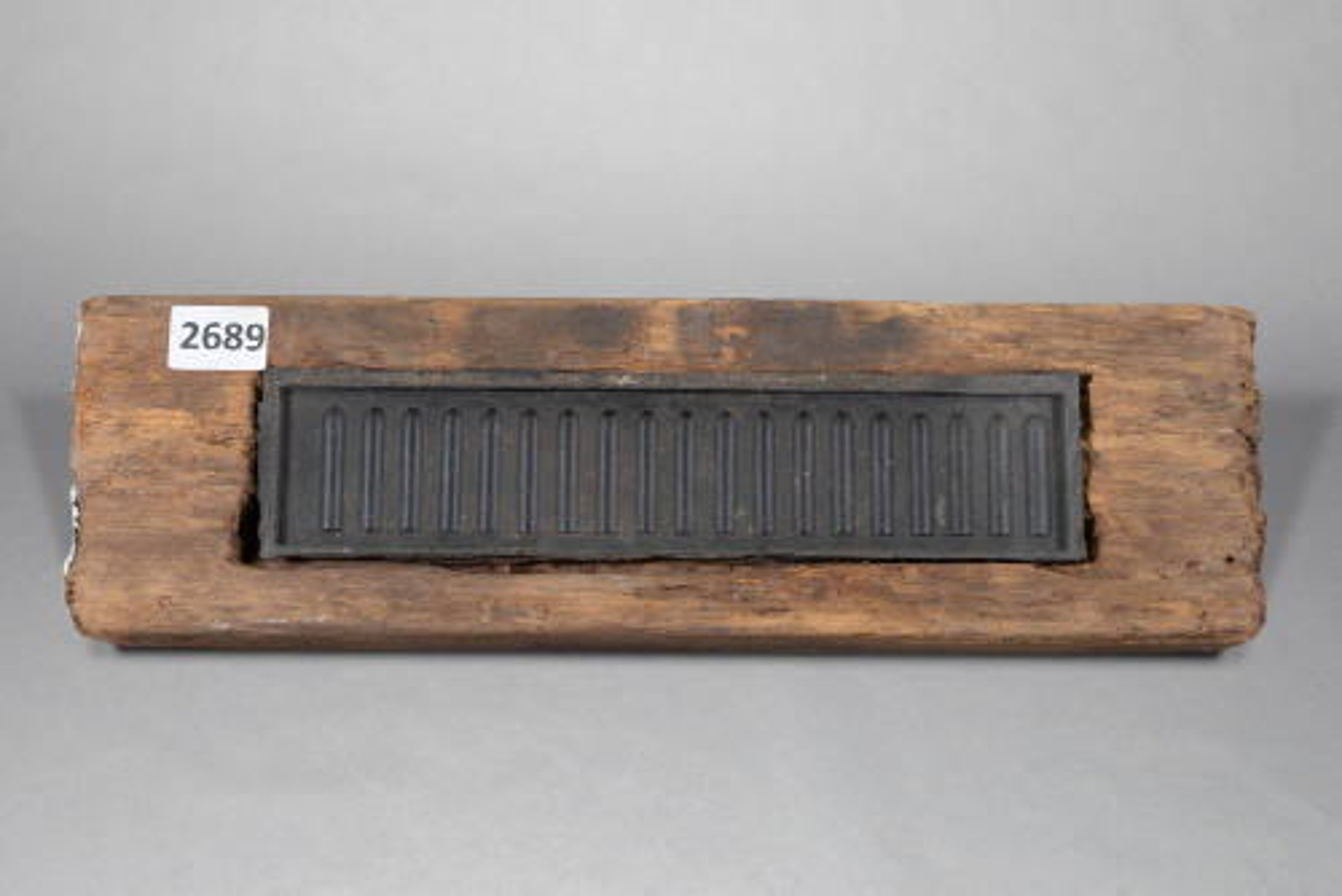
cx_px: 671
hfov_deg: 33.4
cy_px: 448
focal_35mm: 60
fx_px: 2238
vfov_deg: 22.7
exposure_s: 1/4
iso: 100
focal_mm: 60
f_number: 11
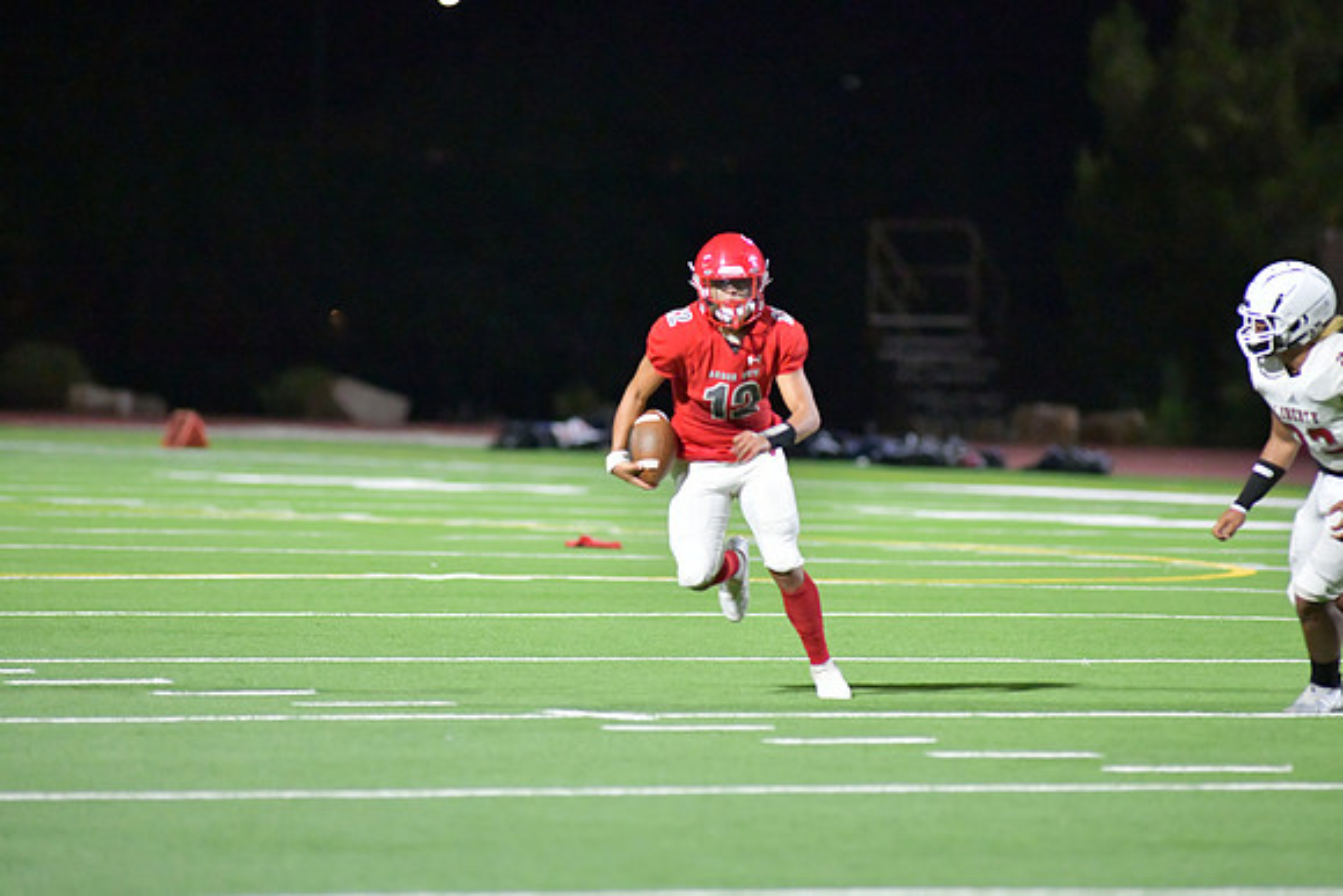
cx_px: 672
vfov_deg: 4.6
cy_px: 448
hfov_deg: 6.9
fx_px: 11194
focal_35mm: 300
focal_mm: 300
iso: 14400
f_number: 4
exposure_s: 1/1250
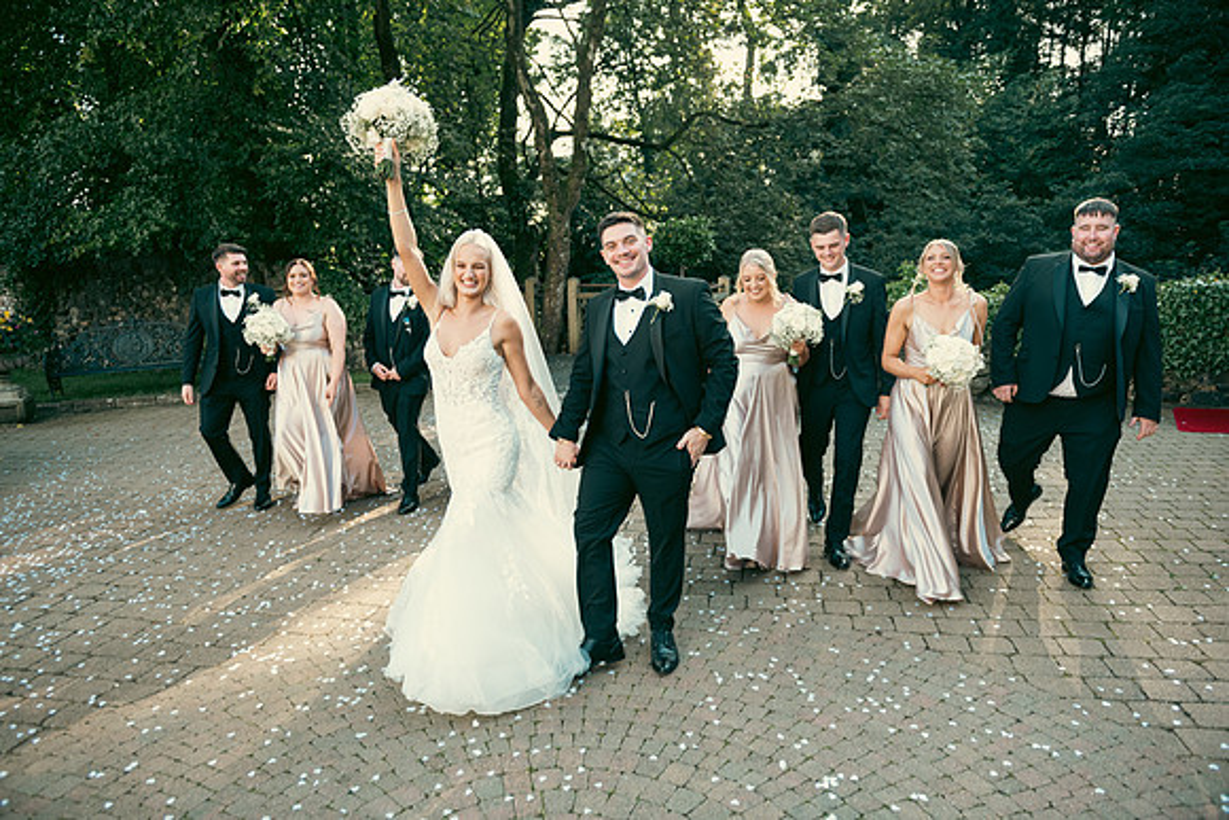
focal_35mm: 24
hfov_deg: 73.7
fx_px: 819
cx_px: 614
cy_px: 410
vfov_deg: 53.2
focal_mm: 24
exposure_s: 1/160
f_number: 3.5
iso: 160
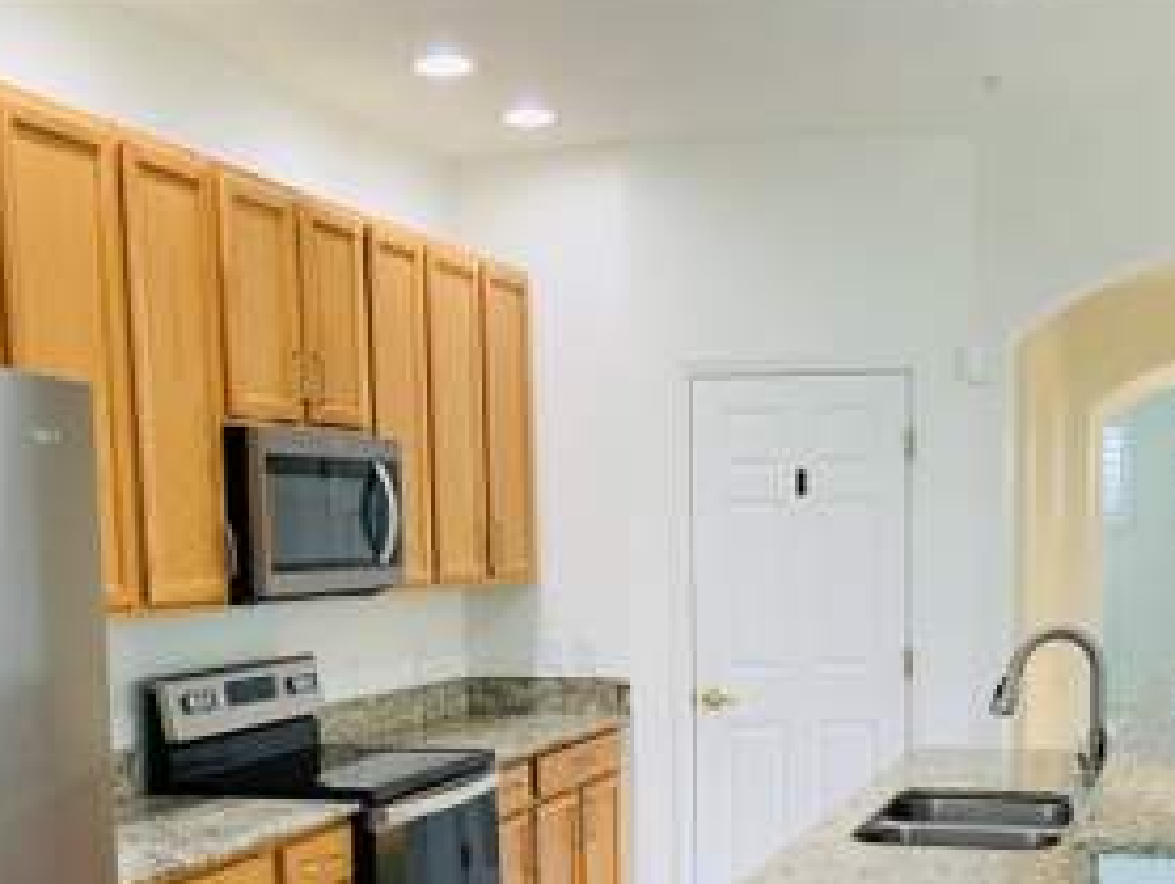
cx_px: 562
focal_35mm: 50
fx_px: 1699
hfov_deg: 38.1
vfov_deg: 28.4
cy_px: 736
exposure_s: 1/60
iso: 50
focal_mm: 3
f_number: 1.8
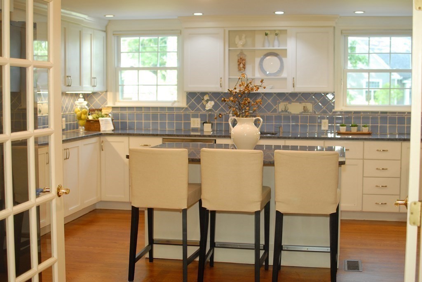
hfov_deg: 37.8
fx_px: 616
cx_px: 211
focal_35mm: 52
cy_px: 141
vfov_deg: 25.8
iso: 400
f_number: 2.8
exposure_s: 1/80
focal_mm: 35
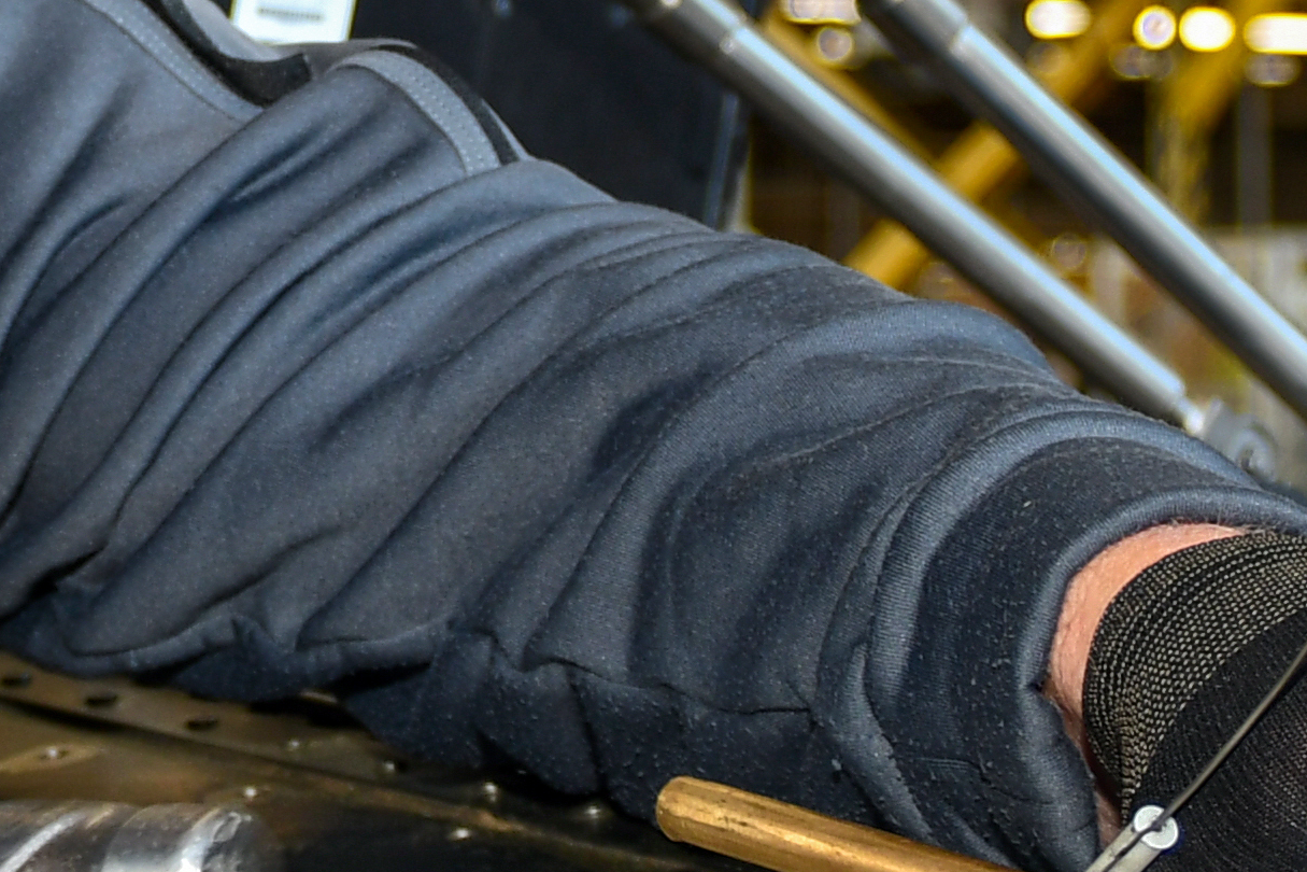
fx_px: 7987
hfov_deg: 9.2
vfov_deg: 6.2
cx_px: -248
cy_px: 44
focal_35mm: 220
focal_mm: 32
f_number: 4.5
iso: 160
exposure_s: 1/60
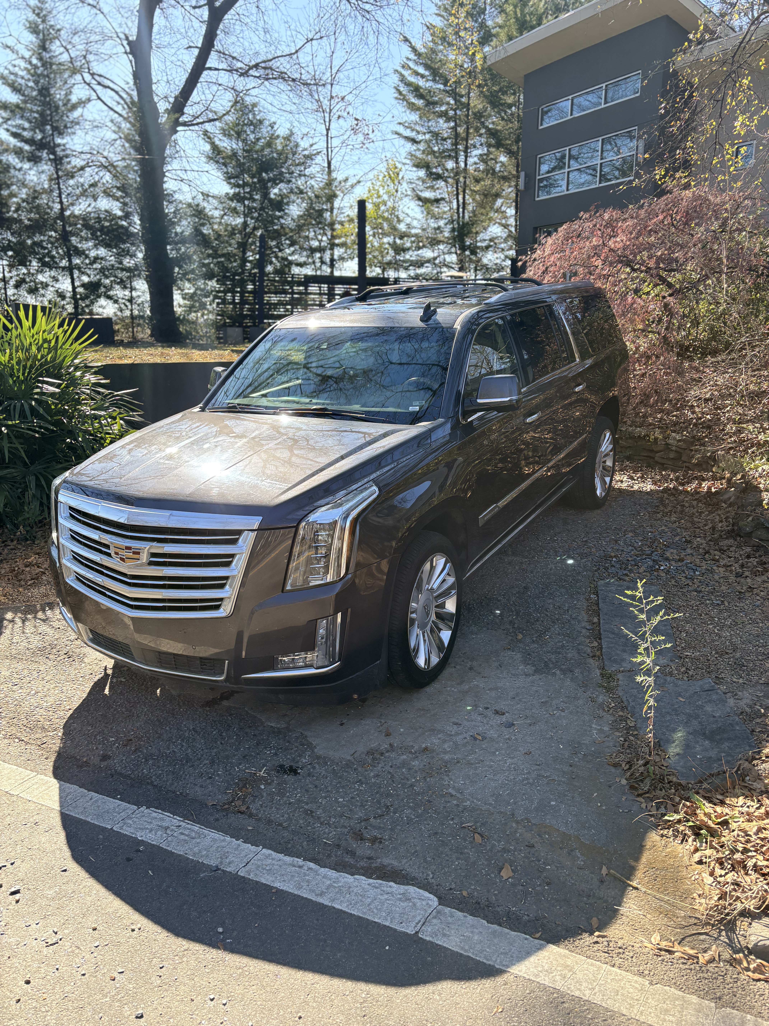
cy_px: 513
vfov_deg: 67.3
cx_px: 384
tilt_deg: -12.2
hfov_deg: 53.1
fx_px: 770
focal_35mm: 26
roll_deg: +0.5
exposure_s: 1/1064
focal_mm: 5.96
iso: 64
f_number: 1.6
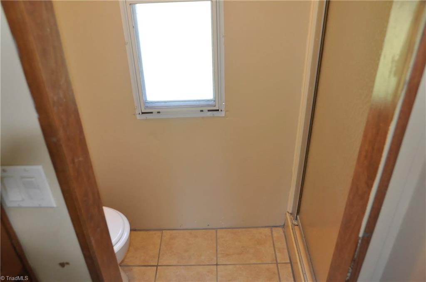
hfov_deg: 62.0
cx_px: 213
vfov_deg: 43.5
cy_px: 141
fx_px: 354
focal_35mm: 30
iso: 800
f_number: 4
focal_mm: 20
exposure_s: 1/60
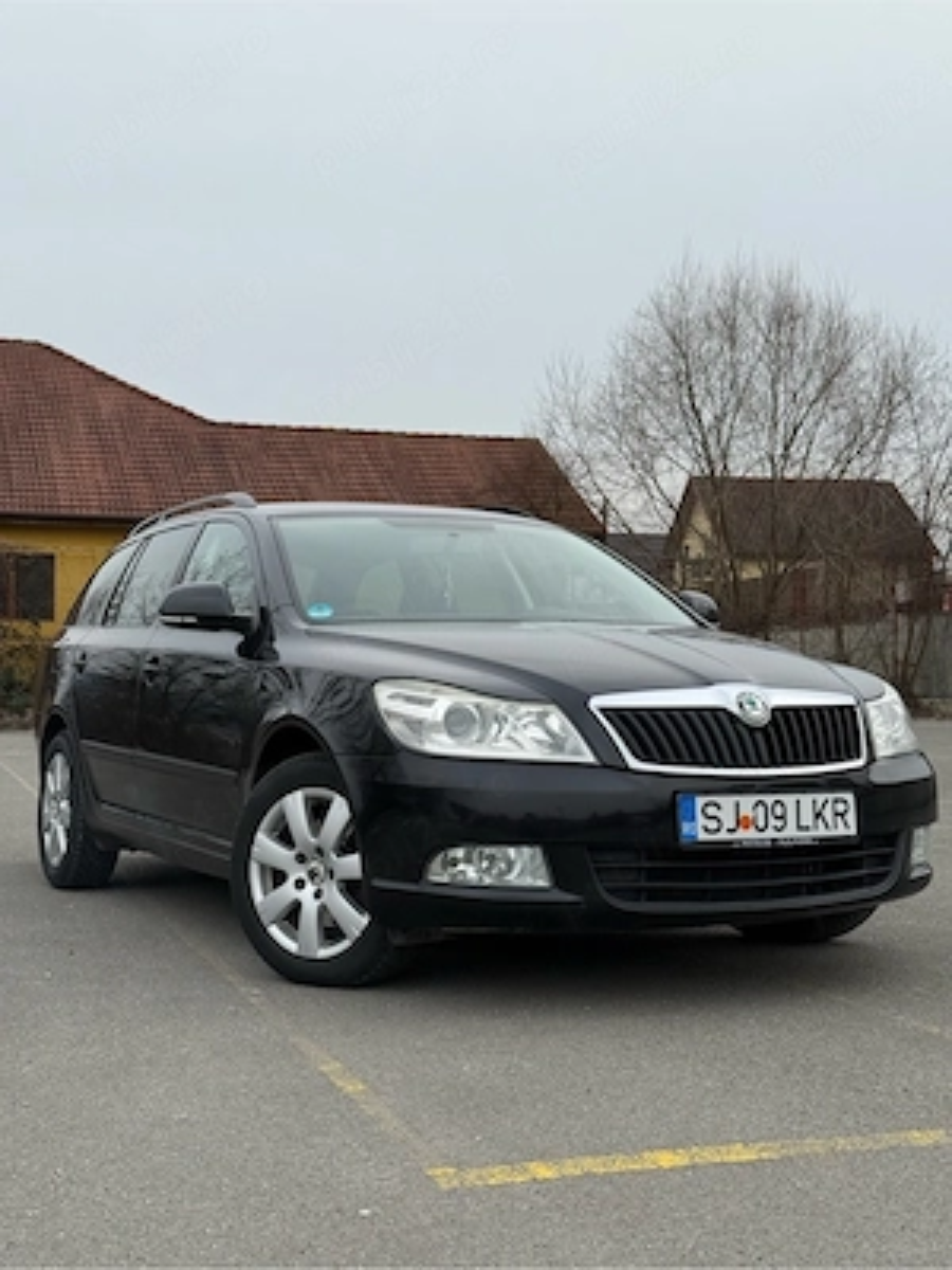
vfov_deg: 39.7
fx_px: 1760
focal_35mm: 48
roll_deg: -0.9
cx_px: 476
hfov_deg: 30.3
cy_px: 635
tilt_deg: +2.2
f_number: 1.78
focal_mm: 6.76
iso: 64
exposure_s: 1/2494
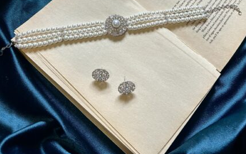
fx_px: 248
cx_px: 123
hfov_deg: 52.7
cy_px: 27
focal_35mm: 37
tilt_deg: -67.8
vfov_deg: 33.3
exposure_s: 1/78
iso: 125
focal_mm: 5.7
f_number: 1.5
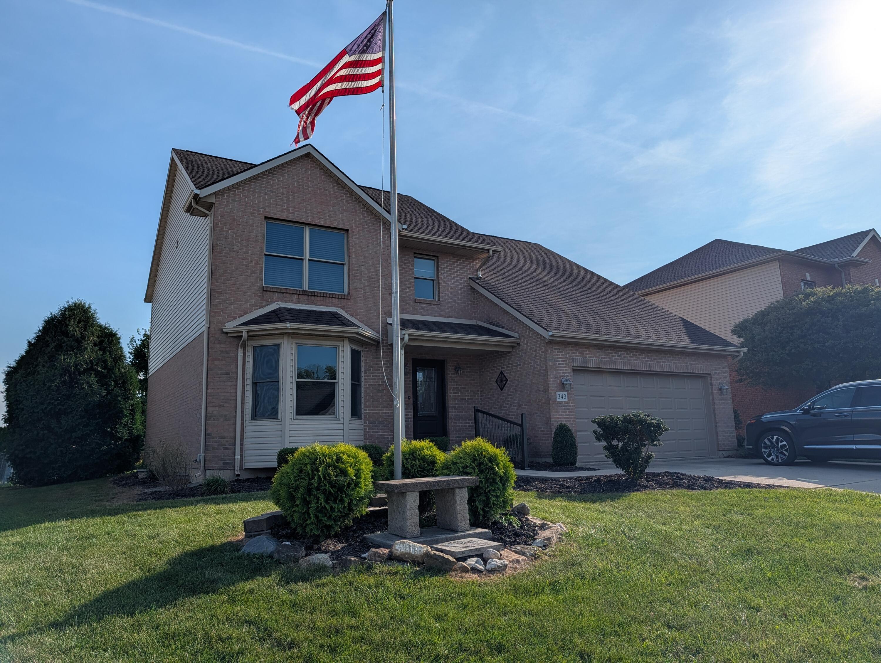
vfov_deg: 56.9
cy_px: 332
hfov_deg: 71.5
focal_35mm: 24
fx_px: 612
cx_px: 440
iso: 19
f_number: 1.68
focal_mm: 6.9
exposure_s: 1/2924
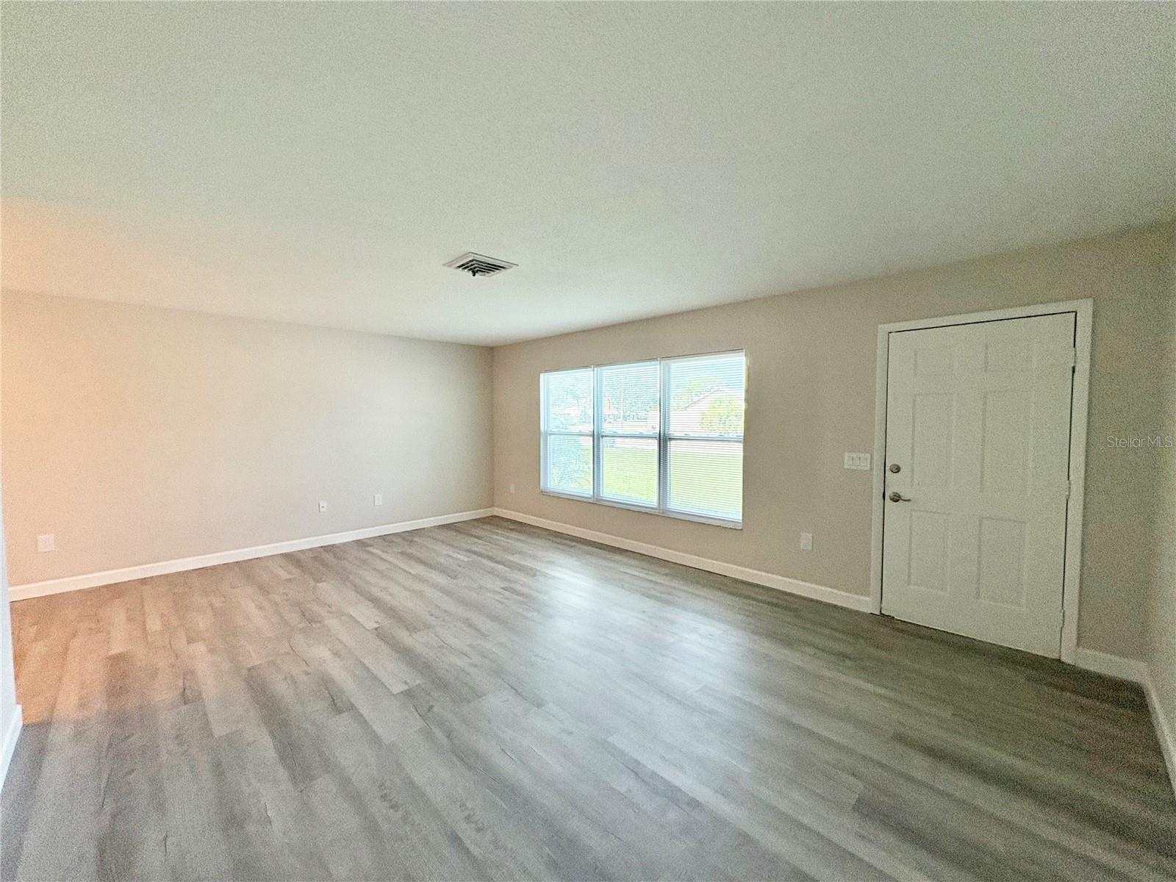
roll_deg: +1.0
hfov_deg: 102.1
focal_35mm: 14
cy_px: 441
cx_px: 588
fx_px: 476
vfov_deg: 85.7
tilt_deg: -2.8
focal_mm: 2.22
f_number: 2.2
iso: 320
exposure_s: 1/120
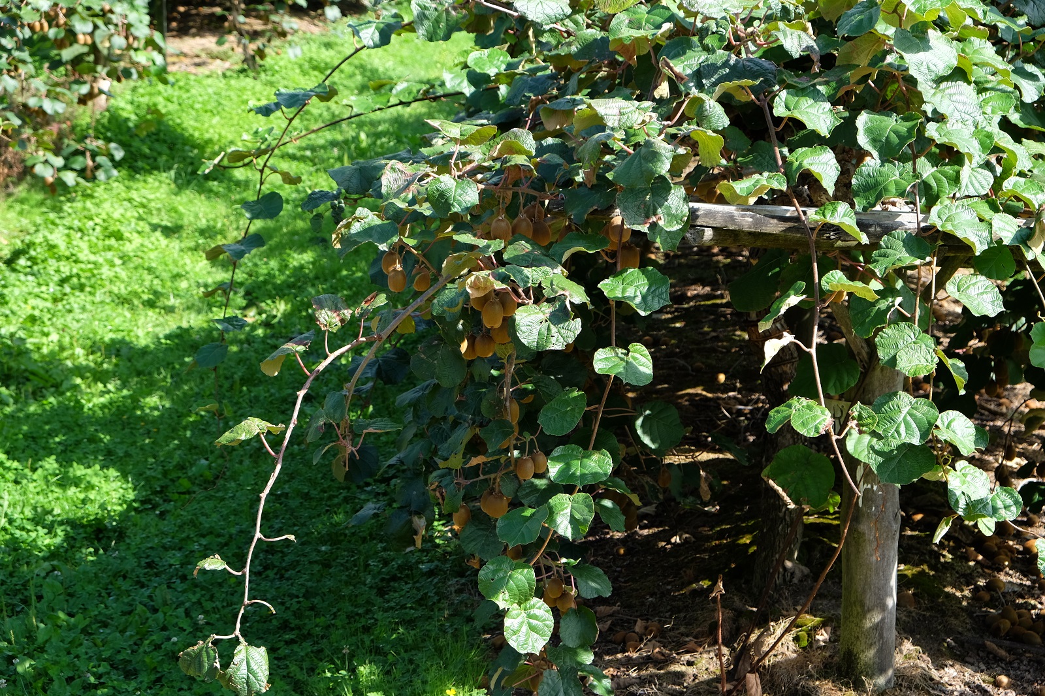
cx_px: 522
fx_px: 2409
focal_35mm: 83
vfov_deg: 16.4
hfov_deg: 24.5
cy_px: 348
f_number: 5.6
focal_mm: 55
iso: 200
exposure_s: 1/150
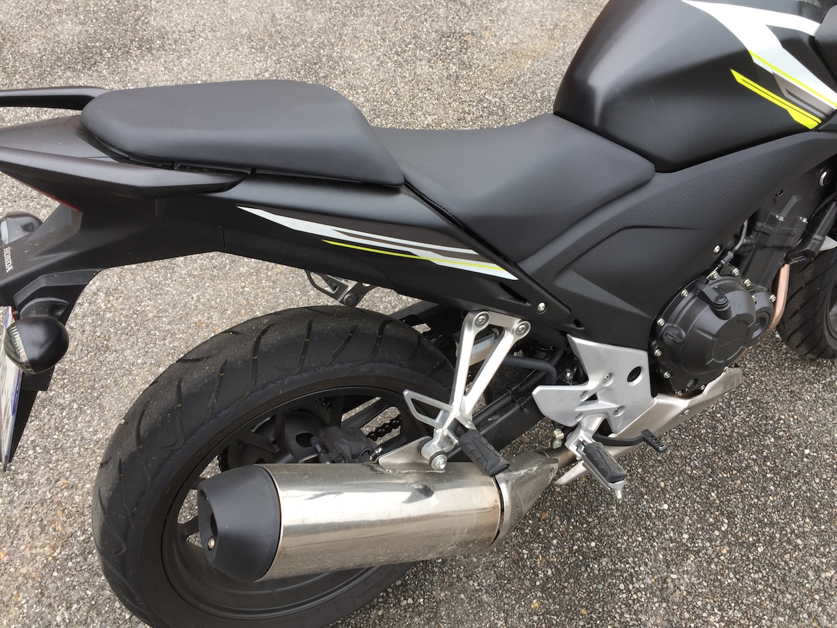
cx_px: 418
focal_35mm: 29
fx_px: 701
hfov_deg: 61.7
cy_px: 314
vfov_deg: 48.2
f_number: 2.2
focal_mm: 4.15
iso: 32
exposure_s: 1/247
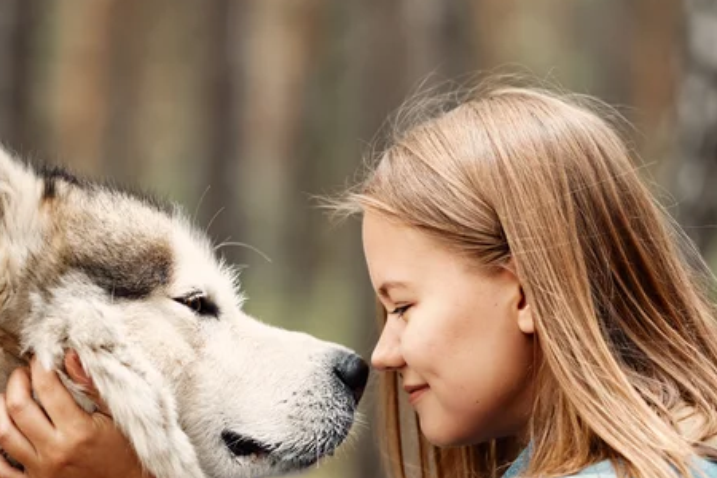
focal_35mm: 180
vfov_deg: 7.6
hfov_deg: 11.4
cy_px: 309
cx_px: 290
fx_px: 3585
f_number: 2
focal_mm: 90
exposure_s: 1/250
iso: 400
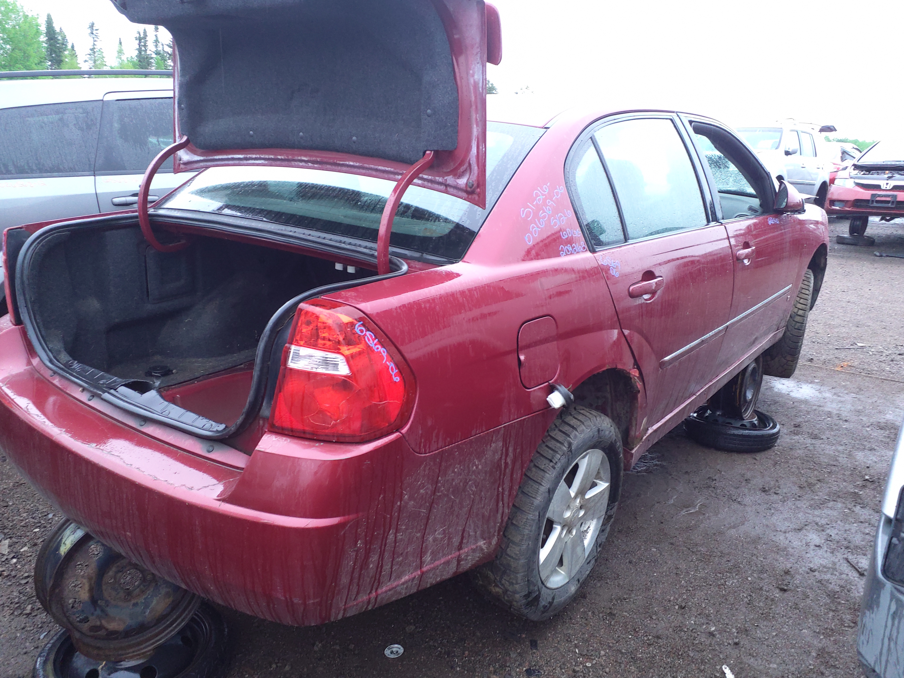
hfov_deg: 67.3
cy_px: 339
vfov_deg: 53.1
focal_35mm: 26
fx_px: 679
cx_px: 452
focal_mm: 3.58
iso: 125
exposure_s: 1/60
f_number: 1.9
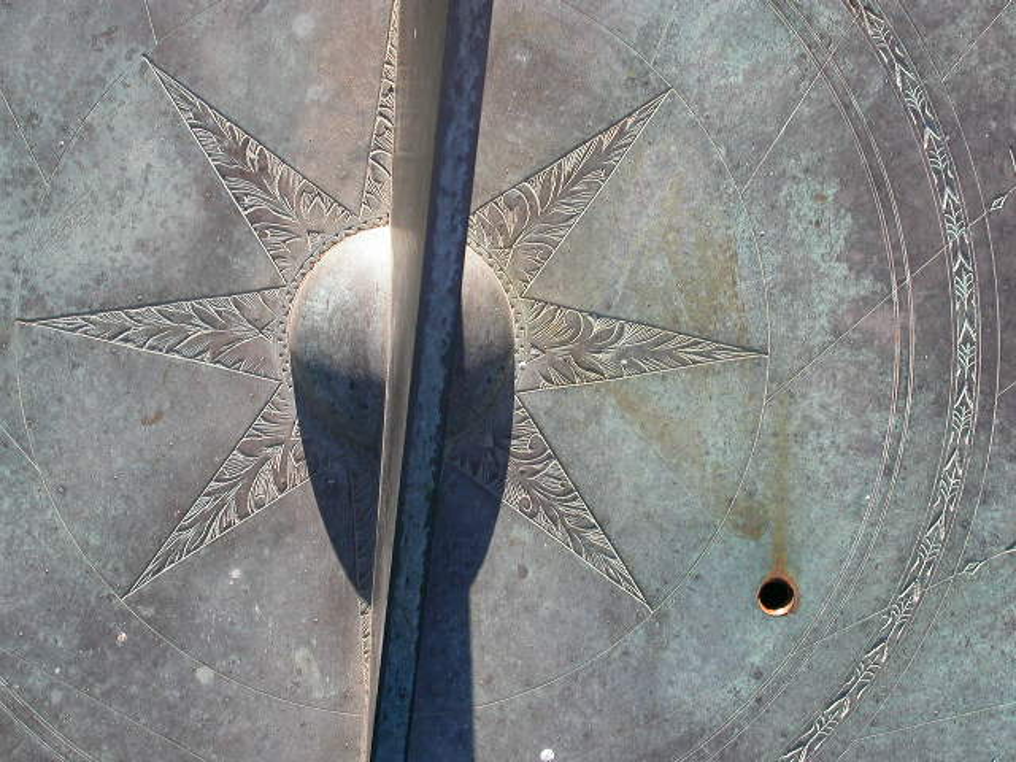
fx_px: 2407
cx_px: 508
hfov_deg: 23.8
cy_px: 381
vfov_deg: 18.0
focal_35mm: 82
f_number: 4.6
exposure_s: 1/279
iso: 100
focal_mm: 17.1
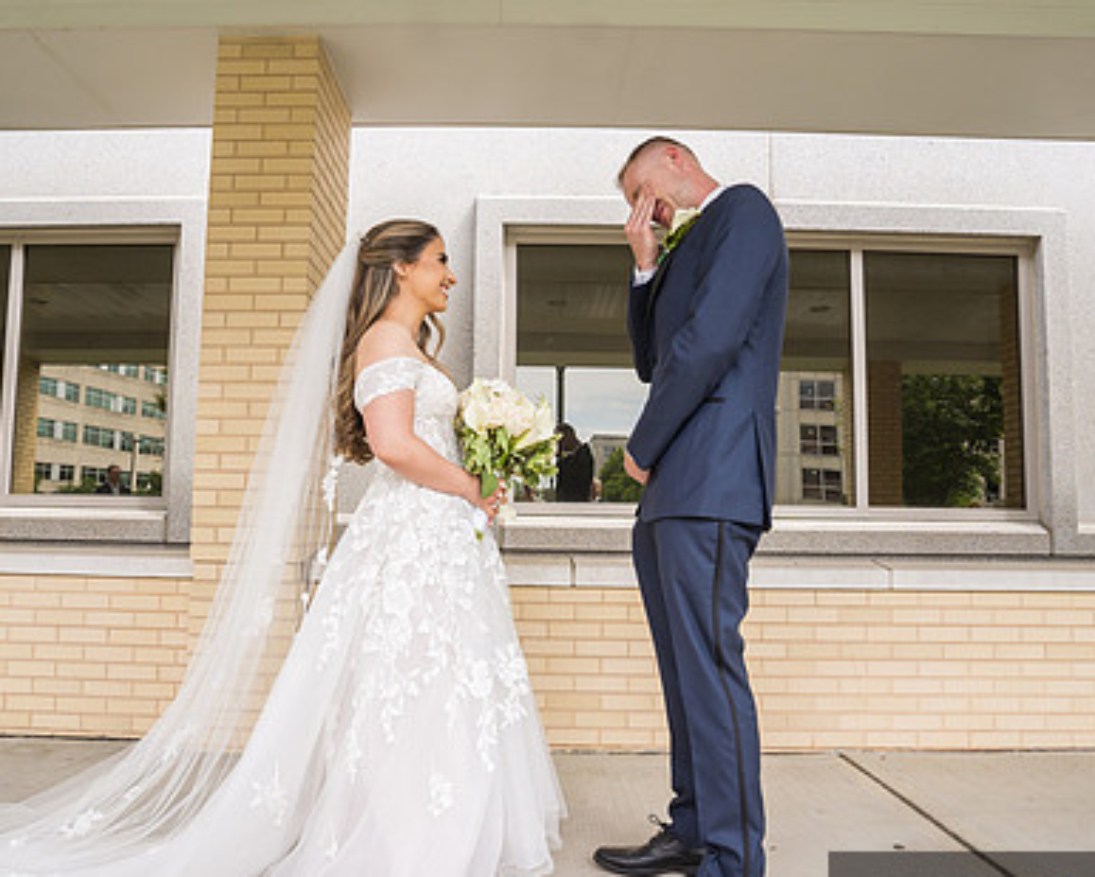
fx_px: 778
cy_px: 481
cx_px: 513
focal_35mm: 24
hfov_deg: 70.2
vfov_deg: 58.7
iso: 100
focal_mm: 17
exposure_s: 1/250
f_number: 2.8
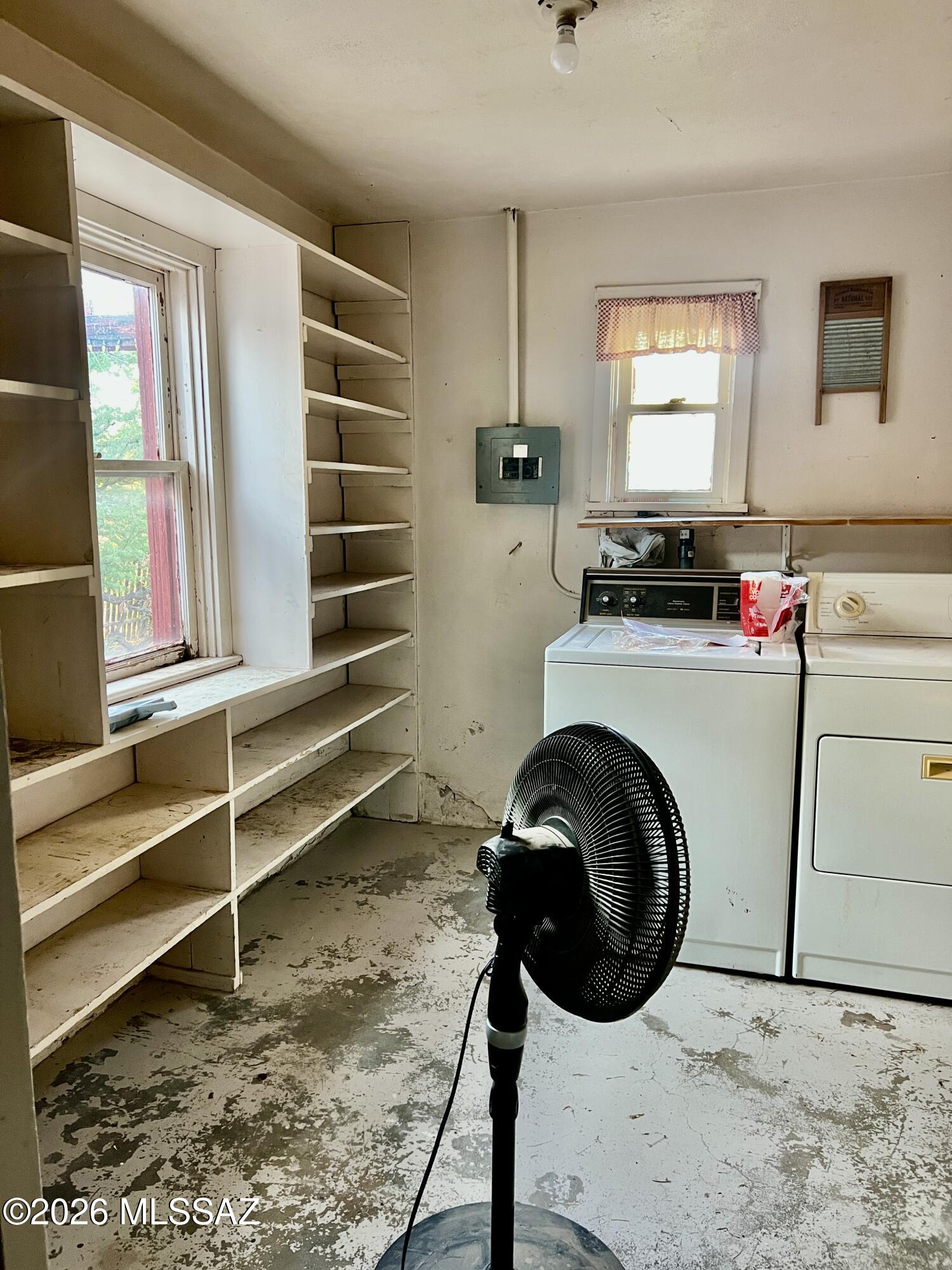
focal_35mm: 26
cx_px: 476
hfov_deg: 53.1
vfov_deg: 67.3
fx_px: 953
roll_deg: +0.6
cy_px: 635
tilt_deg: -9.1
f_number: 1.5
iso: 200
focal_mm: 5.7
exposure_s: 1/60
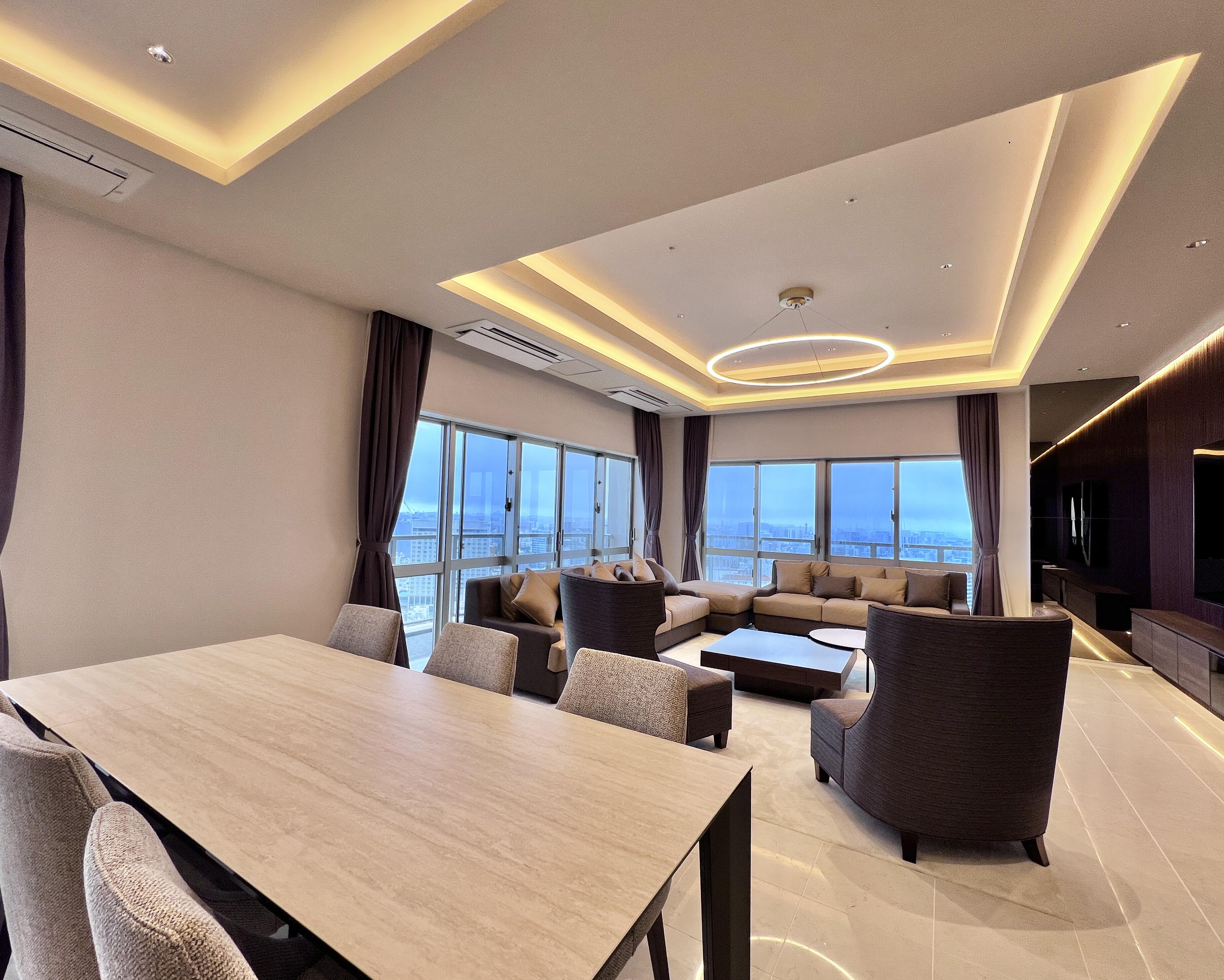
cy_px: 492
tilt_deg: +2.3
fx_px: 507
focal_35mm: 14
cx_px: 605
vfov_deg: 88.0
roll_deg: -0.9
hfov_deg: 100.7
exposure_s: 1/120
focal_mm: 1.57
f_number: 1.8
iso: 50
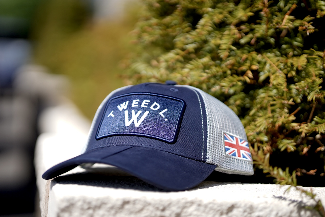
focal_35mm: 84
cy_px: 108
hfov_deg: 24.2
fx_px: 759
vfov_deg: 16.3
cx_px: 162
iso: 64
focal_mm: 56
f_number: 1.4
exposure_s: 1/4000
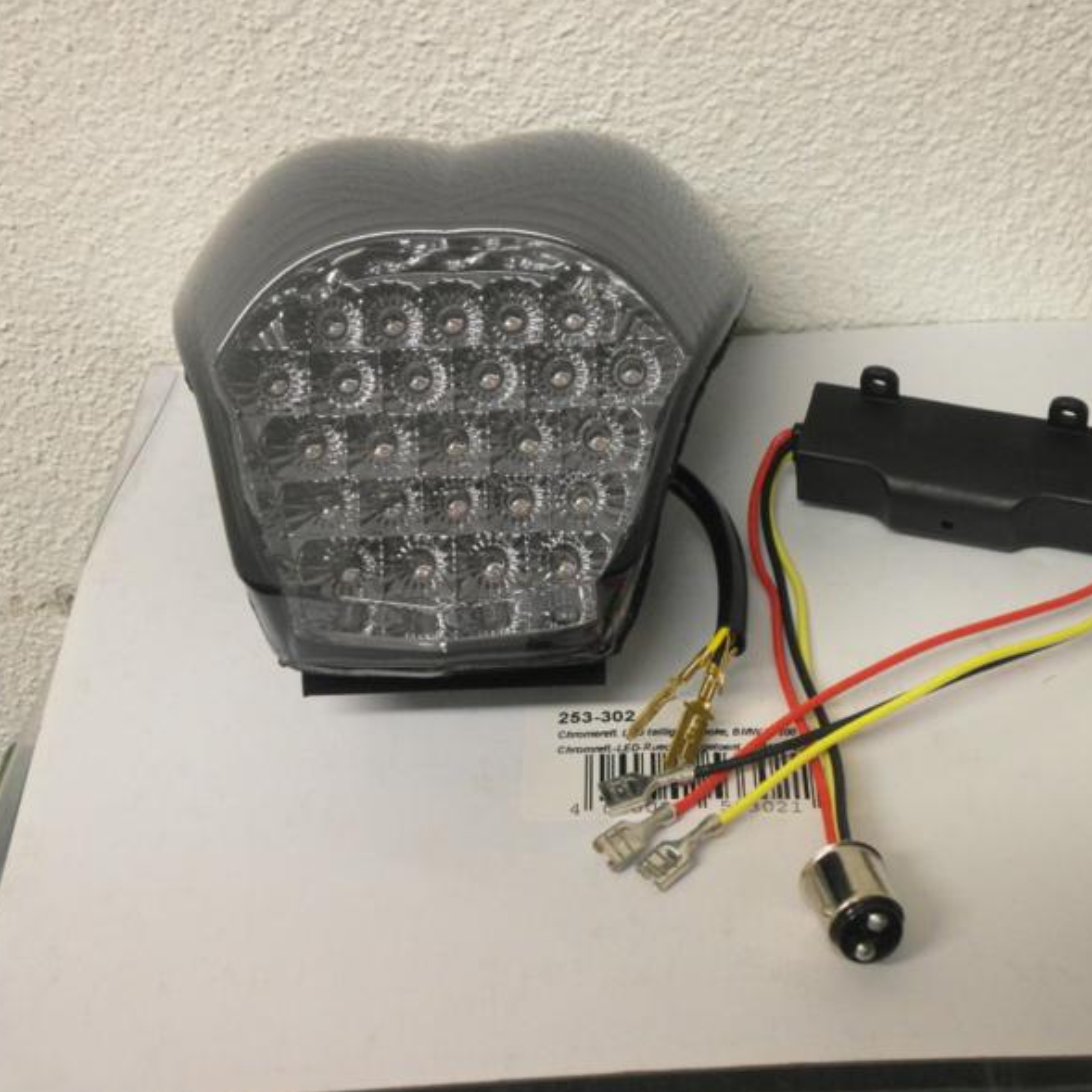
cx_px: 656
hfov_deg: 28.5
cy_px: 549
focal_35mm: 60
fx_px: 2141
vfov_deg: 28.6
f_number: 4.4
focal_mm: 9.1
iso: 480
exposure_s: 1/45
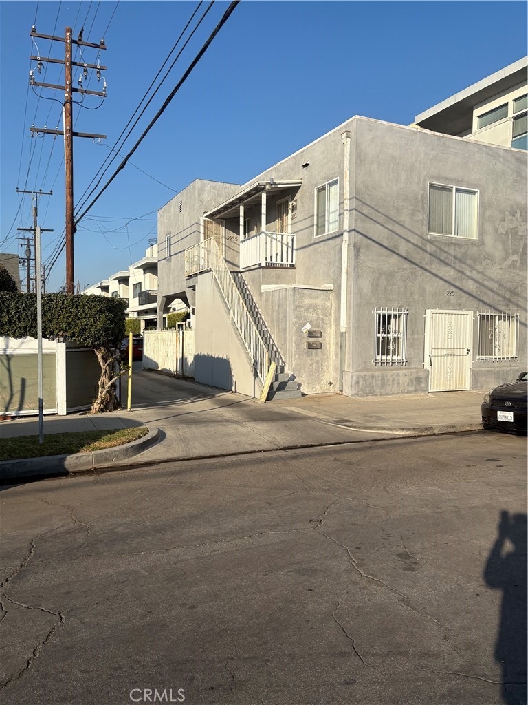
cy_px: 352
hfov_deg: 53.1
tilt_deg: -0.3
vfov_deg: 67.3
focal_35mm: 26
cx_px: 264
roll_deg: -0.9
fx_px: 529
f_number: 1.6
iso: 50
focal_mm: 5.96
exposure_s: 1/4065
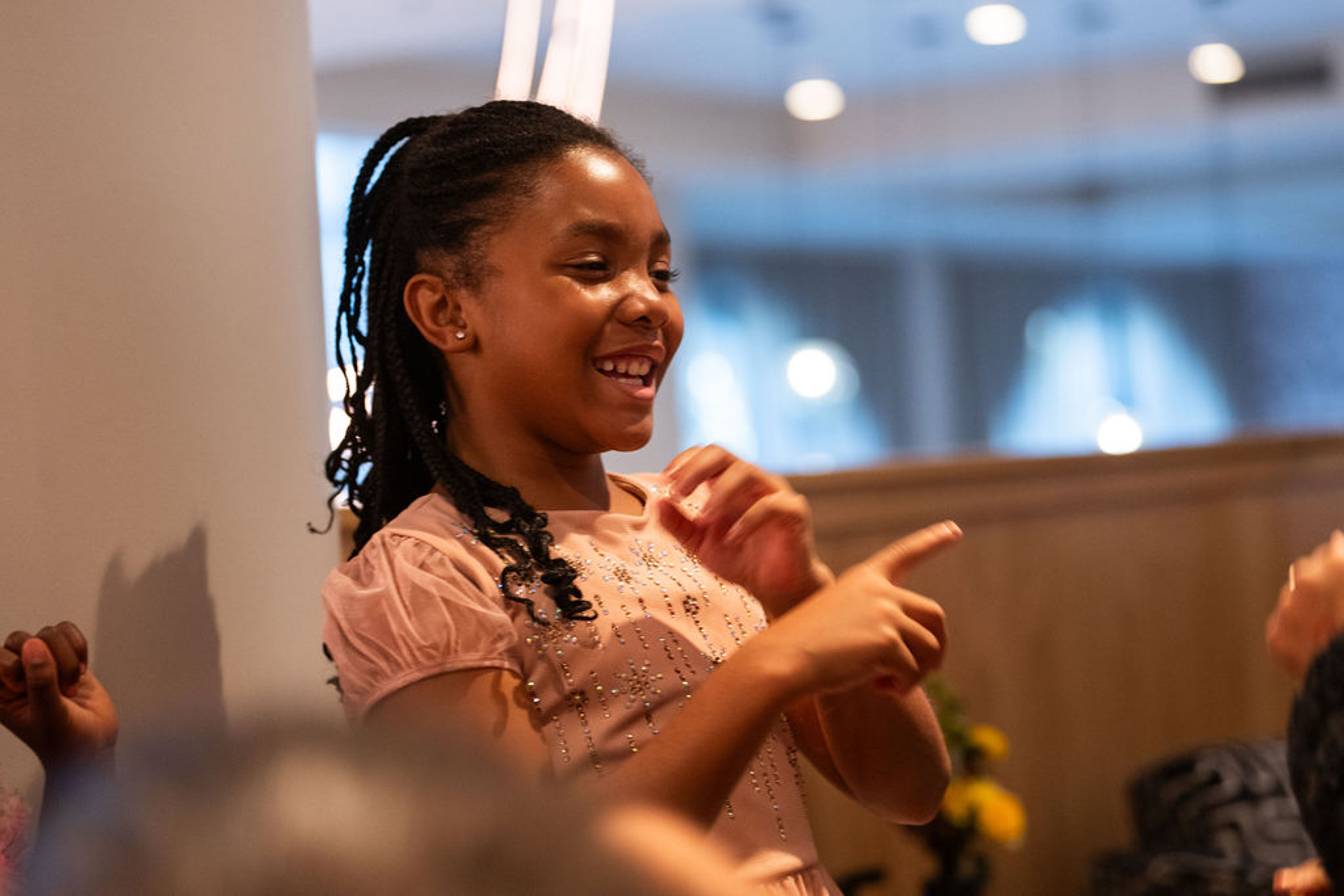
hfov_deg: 23.9
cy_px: 448
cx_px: 672
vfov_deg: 16.1
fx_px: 3174
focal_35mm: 85
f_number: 2.8
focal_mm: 85
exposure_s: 1/125
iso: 2000
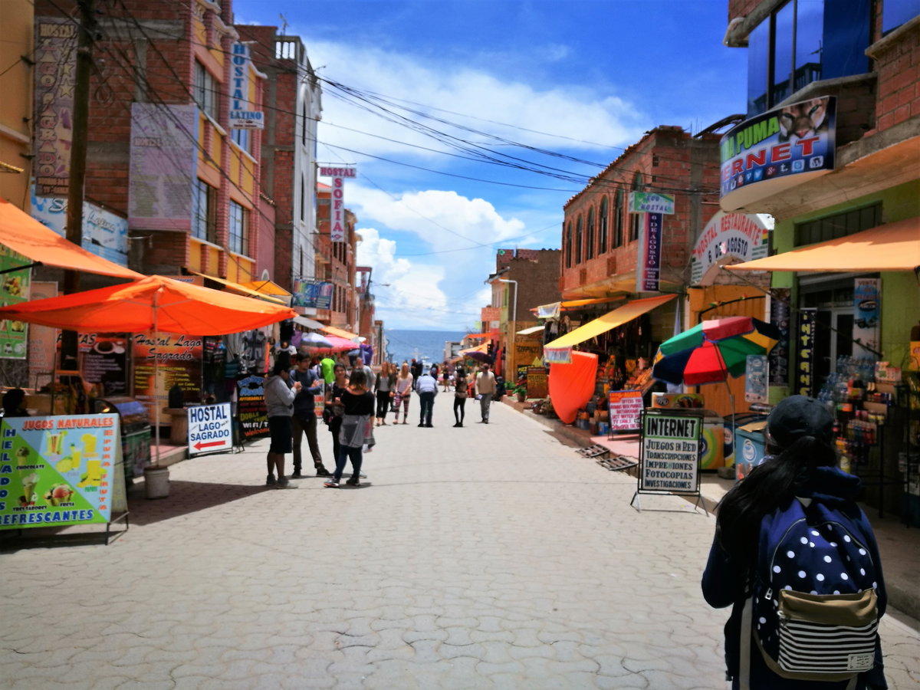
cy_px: 345
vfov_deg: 51.4
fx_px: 718
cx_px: 460
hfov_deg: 65.3
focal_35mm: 27
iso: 50
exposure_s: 1/941
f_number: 2.2
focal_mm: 4.5
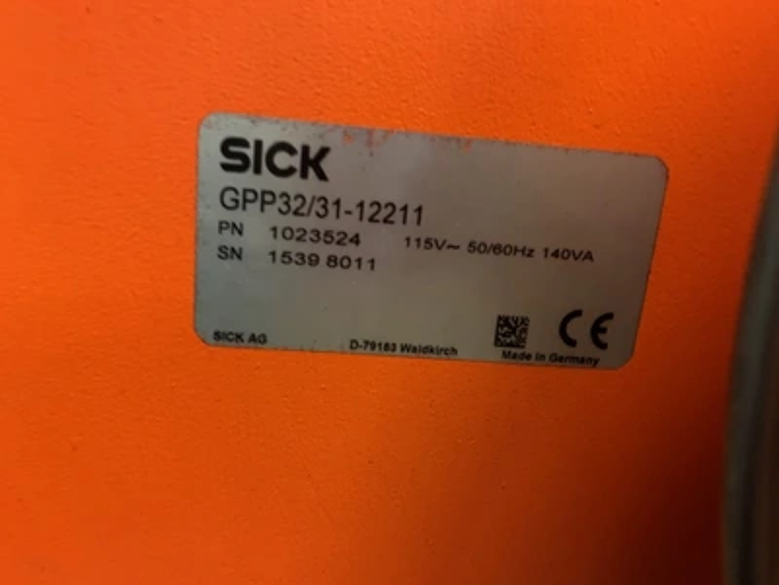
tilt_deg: -18.7
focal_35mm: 26
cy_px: 292
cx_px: 390
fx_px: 585
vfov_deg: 53.1
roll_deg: -7.4
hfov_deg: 67.3
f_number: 1.8
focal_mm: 4.25
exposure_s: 1/20
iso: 800
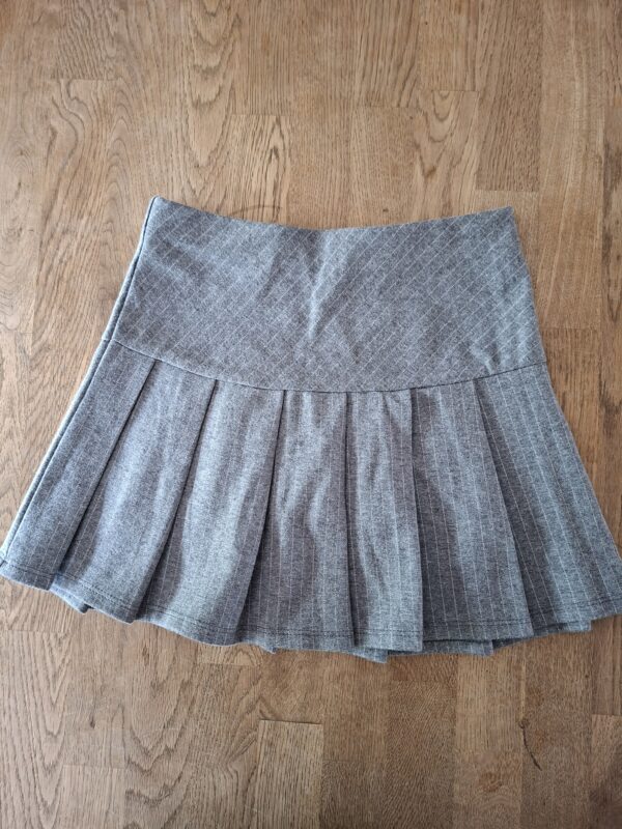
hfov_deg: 58.9
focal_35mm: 23
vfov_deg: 73.9
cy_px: 414
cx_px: 311
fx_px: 551
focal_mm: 5.54
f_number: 1.8
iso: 400
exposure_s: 1/25
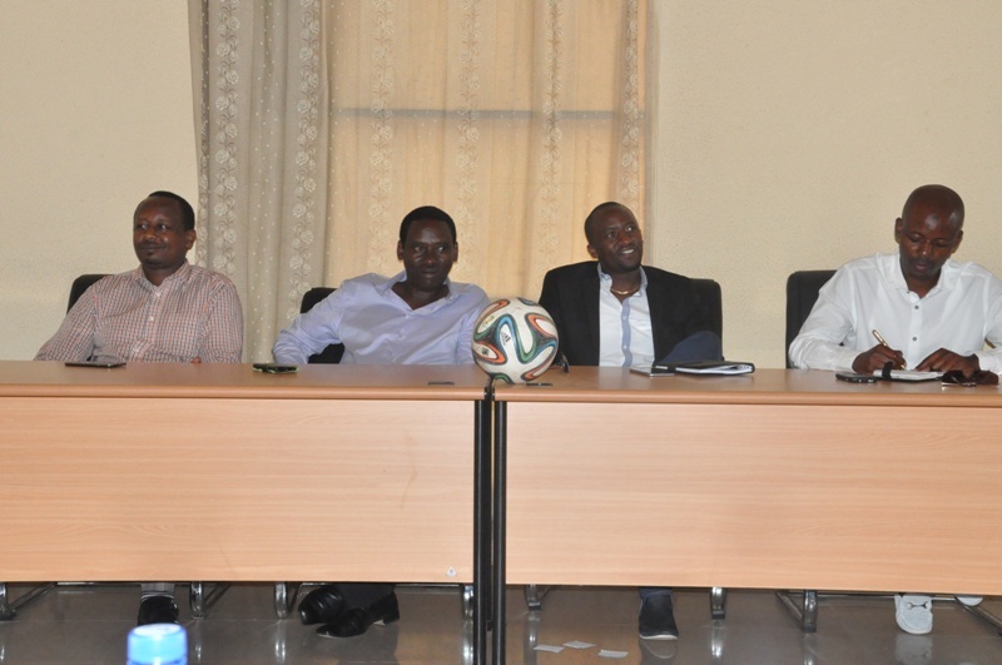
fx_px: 2001
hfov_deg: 28.1
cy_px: 332
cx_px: 501
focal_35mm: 72
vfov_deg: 18.9
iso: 3200
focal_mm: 48
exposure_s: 1/200
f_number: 13
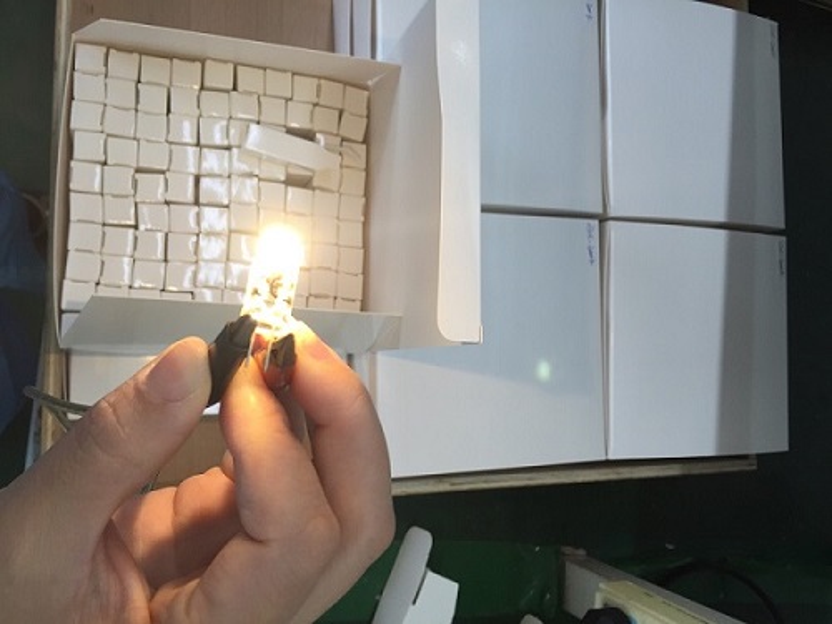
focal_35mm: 29
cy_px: 312
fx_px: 697
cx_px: 416
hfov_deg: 61.7
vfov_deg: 48.2
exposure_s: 1/100
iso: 50
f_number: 2.2
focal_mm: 4.15
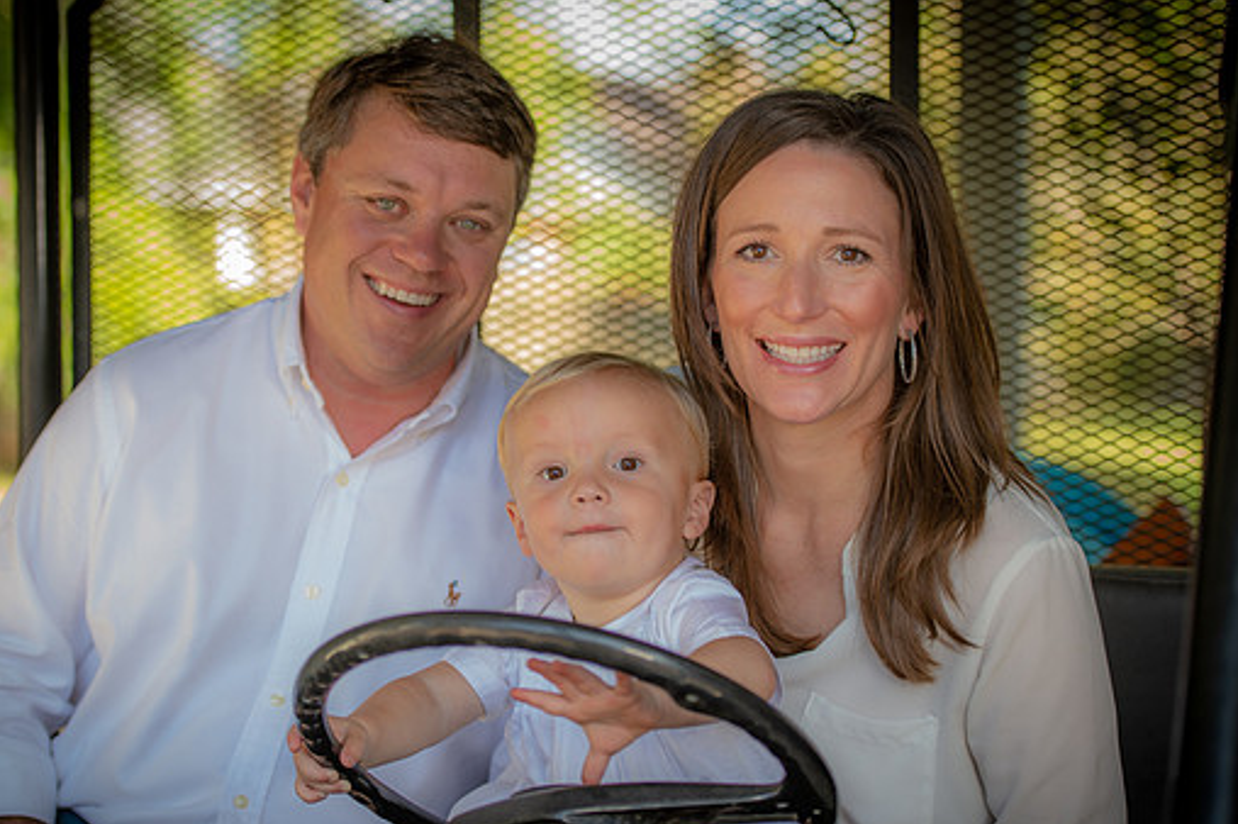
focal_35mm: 80
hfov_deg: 25.4
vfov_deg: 17.0
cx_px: 568
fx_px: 2749
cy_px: 446
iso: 50
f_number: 2.8
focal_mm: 70
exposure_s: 1/80
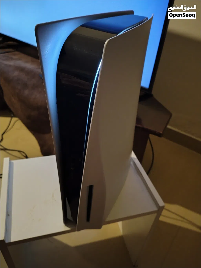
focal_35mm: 25
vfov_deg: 69.4
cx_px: 100
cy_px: 134
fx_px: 194
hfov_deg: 54.9
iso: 6528
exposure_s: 1/25
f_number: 1.7
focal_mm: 4.71
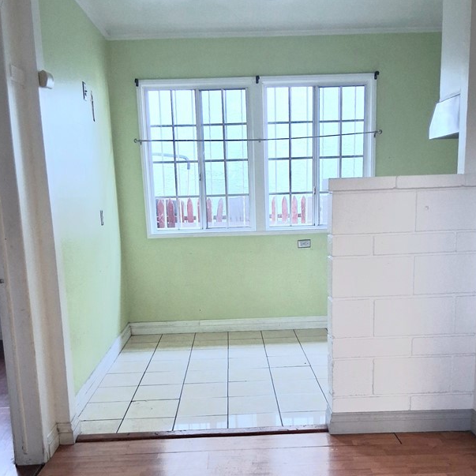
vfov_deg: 42.1
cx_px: 244
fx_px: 607
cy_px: 326
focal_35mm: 39
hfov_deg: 42.8
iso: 250
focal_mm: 3.98
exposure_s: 1/60.2
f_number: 1.8
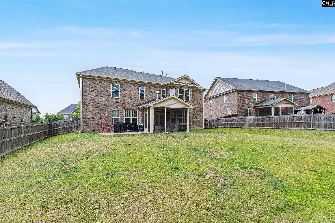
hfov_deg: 100.4
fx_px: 140
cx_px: 168
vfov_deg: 77.3
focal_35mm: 15
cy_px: 112
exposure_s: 1/250
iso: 250
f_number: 8
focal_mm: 10
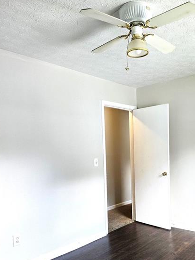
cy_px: 160
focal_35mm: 32
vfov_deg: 56.2
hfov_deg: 43.6
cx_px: 129
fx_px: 240
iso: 320
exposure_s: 1/120
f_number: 1.7
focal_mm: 6.3
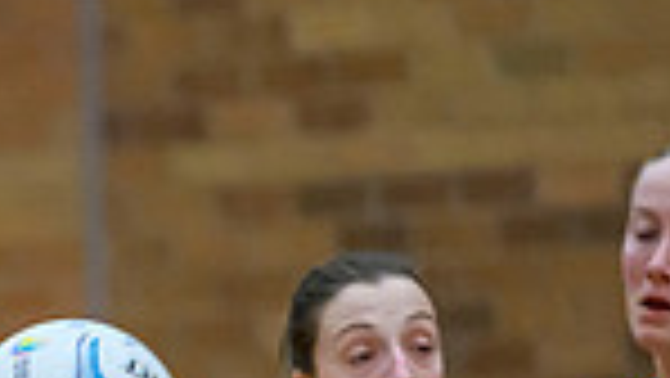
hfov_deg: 2.0
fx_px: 19411
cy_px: 936
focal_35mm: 1092
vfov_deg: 1.1
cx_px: -702
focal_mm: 200
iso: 5000
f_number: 2.8
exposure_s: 1/1000
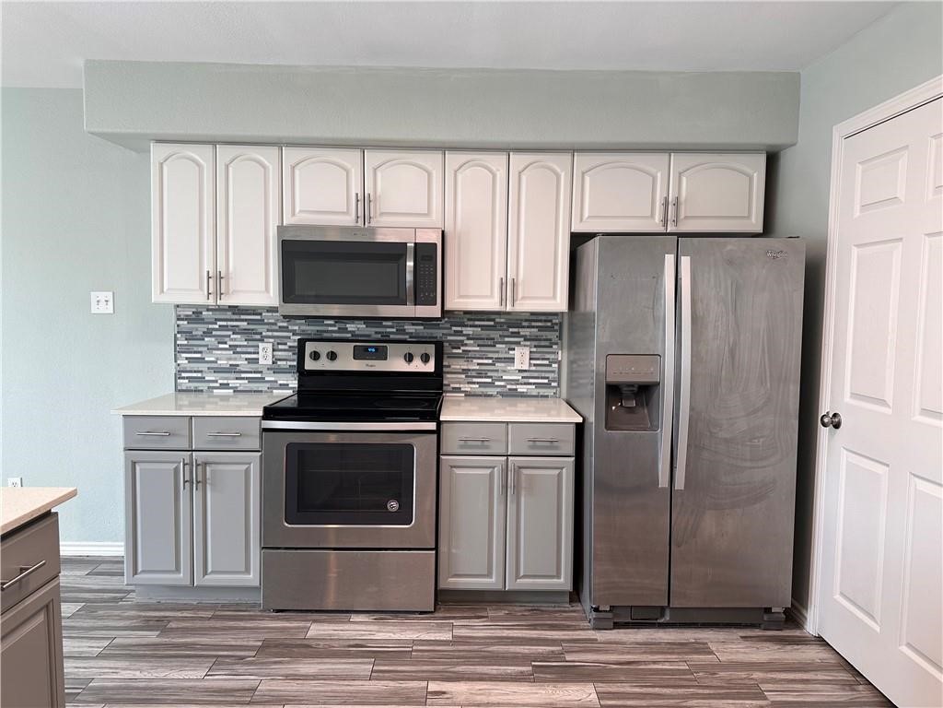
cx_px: 472
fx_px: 654
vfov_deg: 56.8
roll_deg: -1.1
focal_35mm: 24
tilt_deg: -4.5
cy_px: 354
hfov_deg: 71.6
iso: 100
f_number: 1.78
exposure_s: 1/120
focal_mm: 6.86
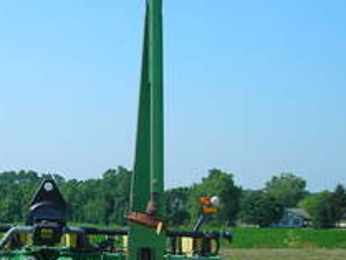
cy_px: 238
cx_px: 45
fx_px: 990
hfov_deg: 19.5
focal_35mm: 99
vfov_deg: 14.8
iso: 50
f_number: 6.4
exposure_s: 1/160
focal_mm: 6.3
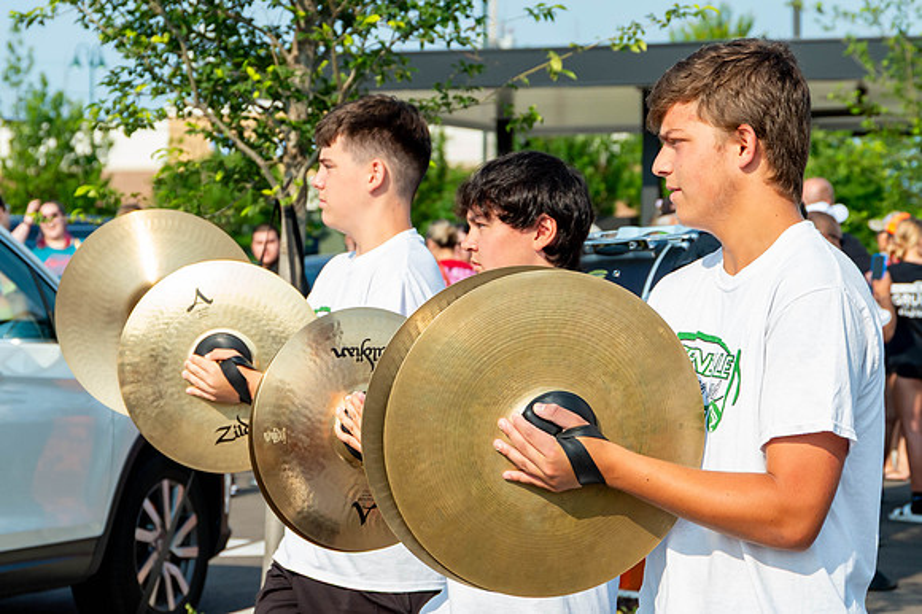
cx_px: 423
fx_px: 2729
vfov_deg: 12.8
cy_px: 331
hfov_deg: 19.2
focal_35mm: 107
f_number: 13
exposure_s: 1/2000
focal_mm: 75
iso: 1250
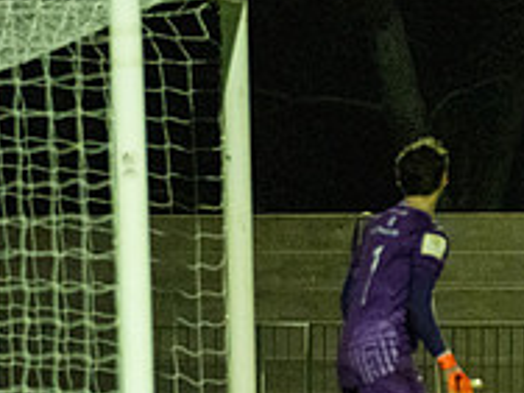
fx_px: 10006
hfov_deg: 3.0
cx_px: 892
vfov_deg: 2.2
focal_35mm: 661
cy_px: 413
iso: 5000
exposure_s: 1/1000
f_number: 2.8
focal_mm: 152
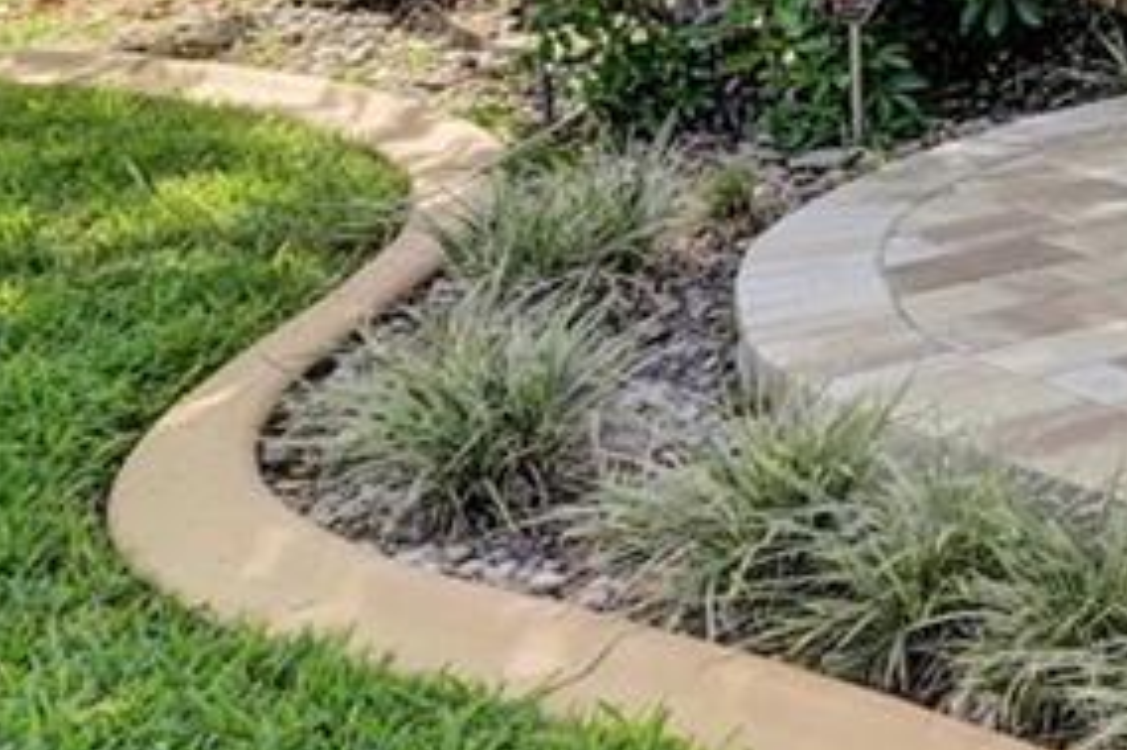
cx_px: 2885
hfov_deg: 14.0
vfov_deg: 15.3
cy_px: -530
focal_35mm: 79
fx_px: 2472
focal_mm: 14
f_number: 14
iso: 1250
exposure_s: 1/500
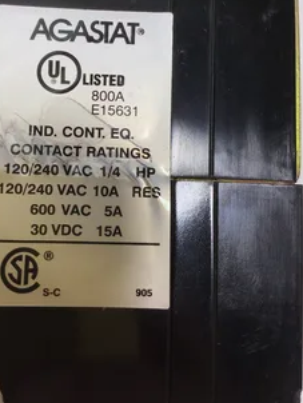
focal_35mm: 41
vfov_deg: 45.4
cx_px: 123
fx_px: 478
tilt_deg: -83.5
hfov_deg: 35.1
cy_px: 156
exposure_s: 1/199
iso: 25
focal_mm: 3.3
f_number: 2.4
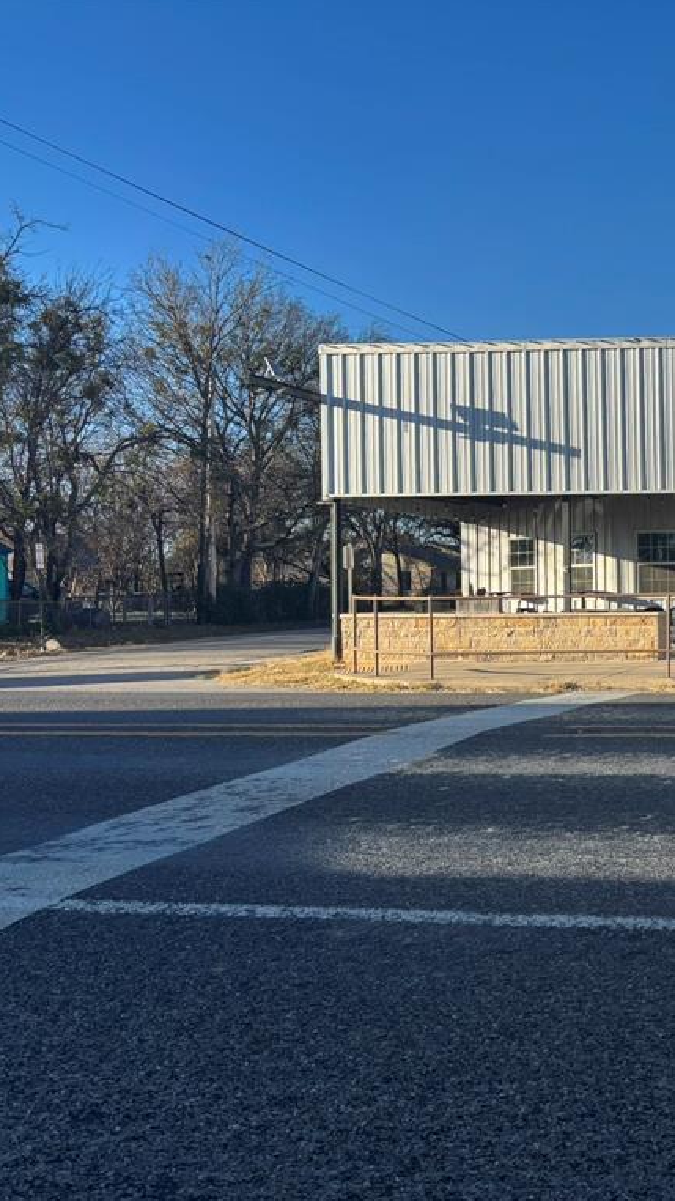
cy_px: 600
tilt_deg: -1.4
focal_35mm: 38
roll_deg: +0.3
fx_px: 1210
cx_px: 777
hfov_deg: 27.9
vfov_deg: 52.8
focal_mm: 5.96
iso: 50
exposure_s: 1/1845
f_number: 1.6
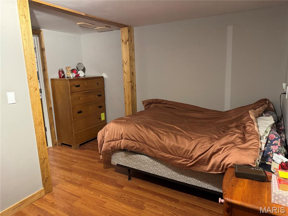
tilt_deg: -12.0
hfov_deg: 71.6
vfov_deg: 56.8
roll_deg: +2.0
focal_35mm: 24
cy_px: 108
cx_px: 144
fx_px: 200
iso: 640
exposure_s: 1/60
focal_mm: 6.76
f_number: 1.78
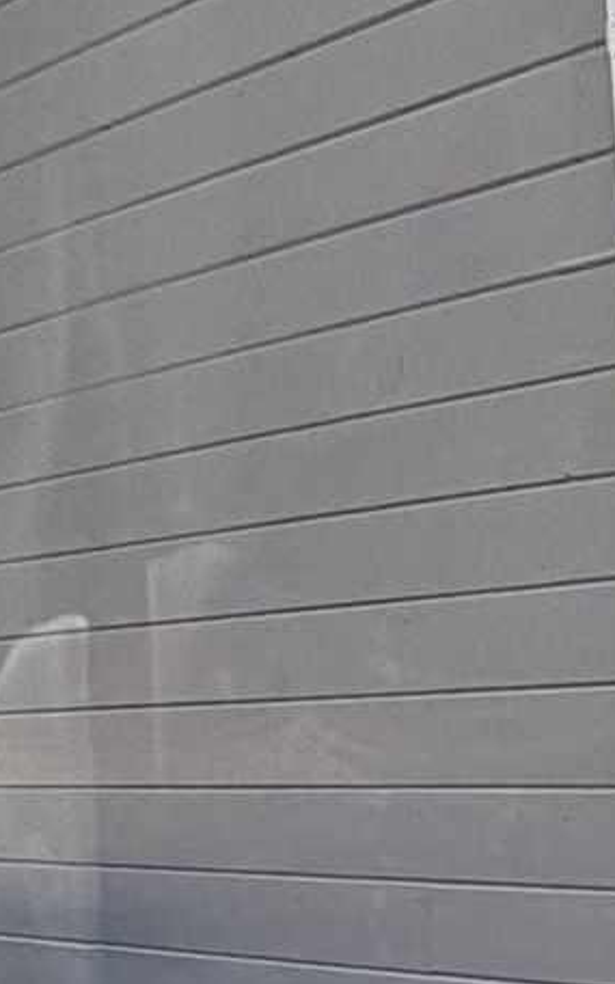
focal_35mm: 100
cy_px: 753
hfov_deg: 10.1
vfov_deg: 20.6
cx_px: 1785
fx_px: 2682
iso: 40
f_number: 2.2
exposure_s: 1/383
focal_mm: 2.22
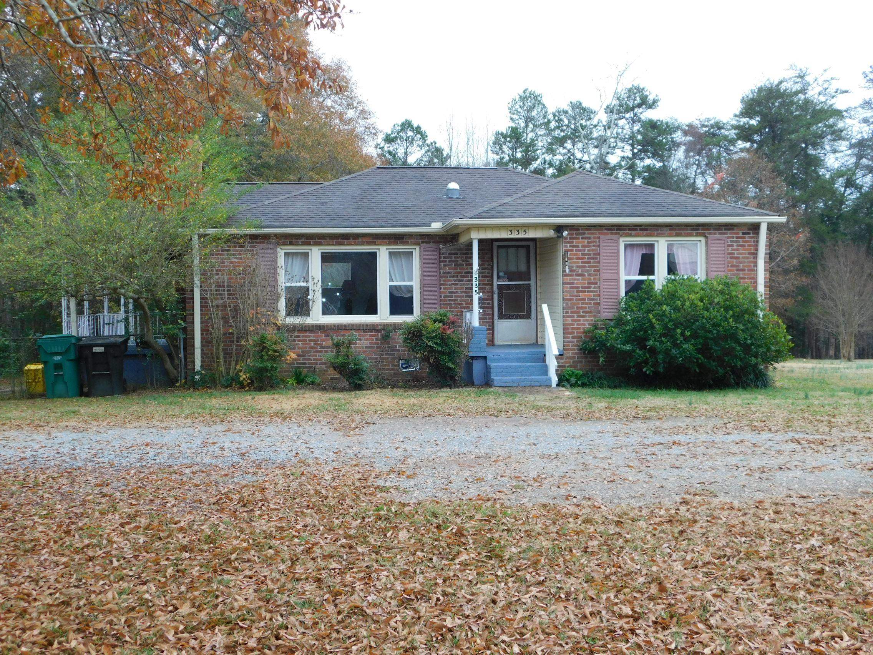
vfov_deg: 36.0
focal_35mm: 40
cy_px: 328
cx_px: 436
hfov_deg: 46.8
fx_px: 1009
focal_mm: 7.1
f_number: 3.6
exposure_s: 1/125
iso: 125
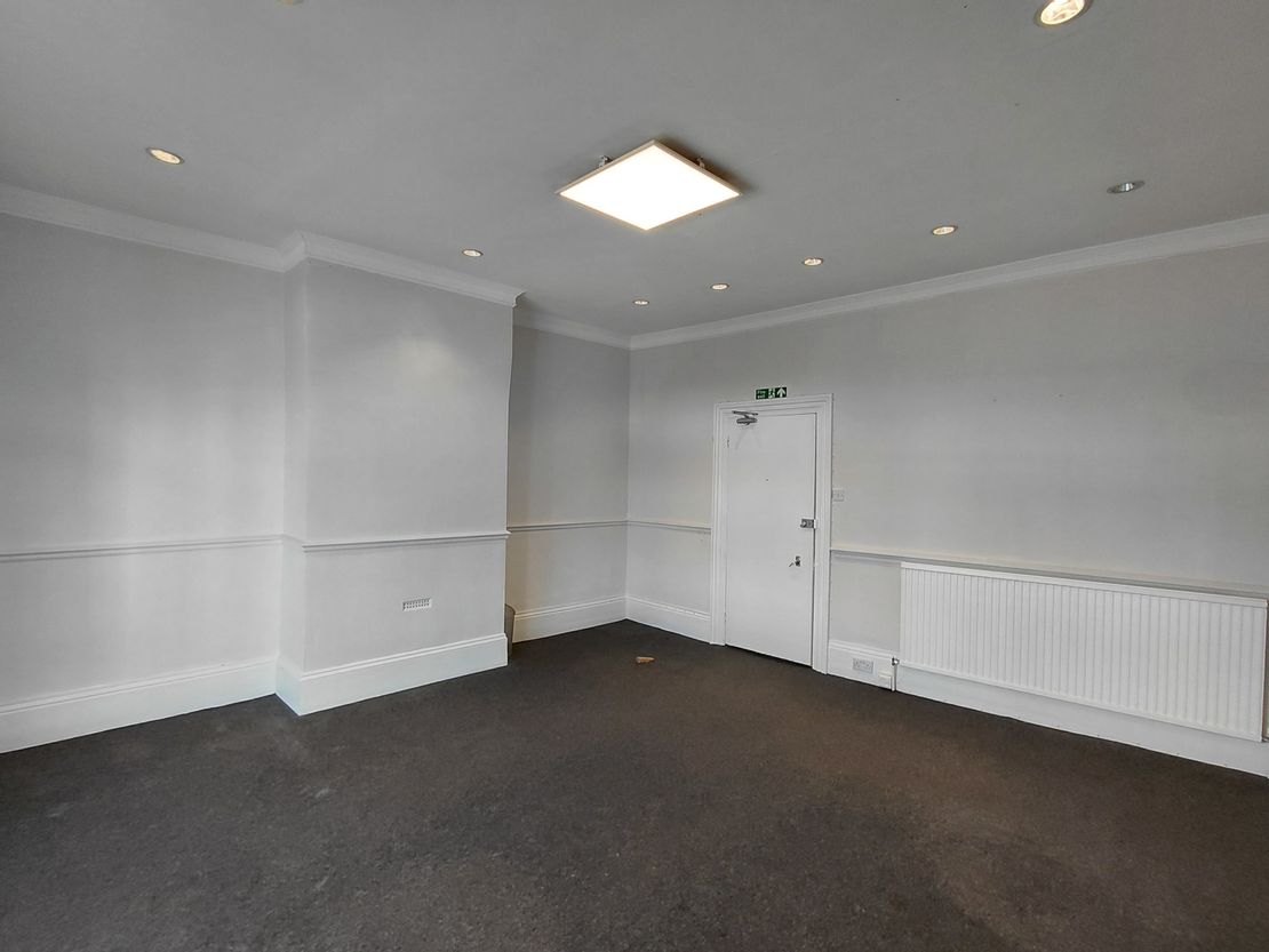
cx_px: 634
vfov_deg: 78.1
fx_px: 587
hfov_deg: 94.5
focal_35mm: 16
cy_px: 476
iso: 64
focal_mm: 1.64
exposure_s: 1/50
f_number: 2.2
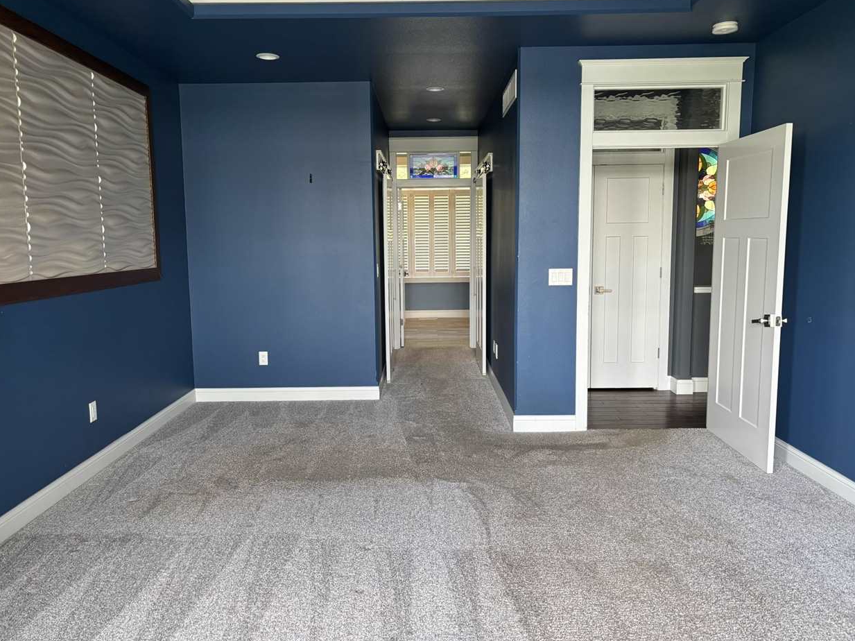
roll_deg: +1.0
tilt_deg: -4.8
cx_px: 415
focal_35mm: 27
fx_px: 667
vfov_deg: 51.3
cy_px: 311
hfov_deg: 65.3
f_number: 1.6
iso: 125
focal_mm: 5.96
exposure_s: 1/85
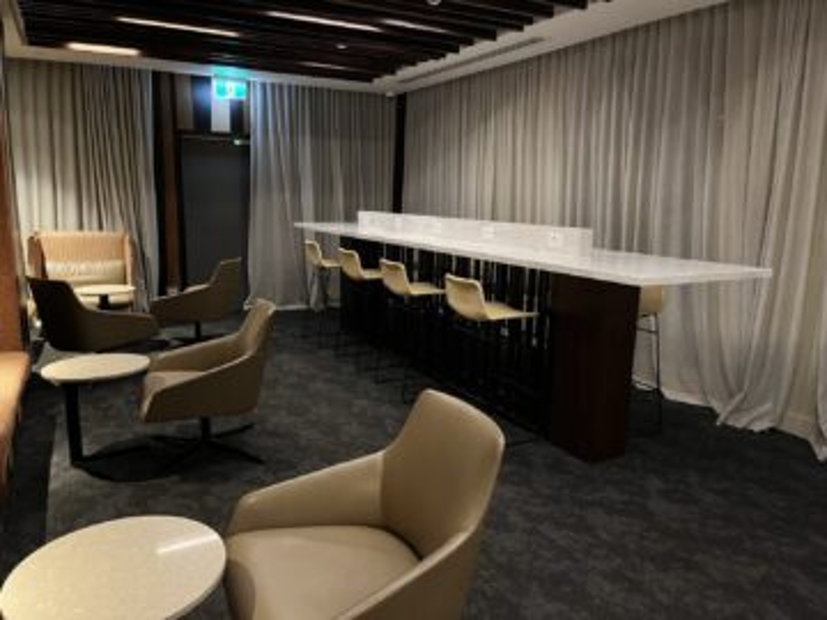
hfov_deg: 67.3
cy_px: 310
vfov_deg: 53.1
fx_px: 621
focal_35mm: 26
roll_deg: -0.9
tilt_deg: -11.7
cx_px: 414
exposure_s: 1/25
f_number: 1.6
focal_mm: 5.1
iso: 640
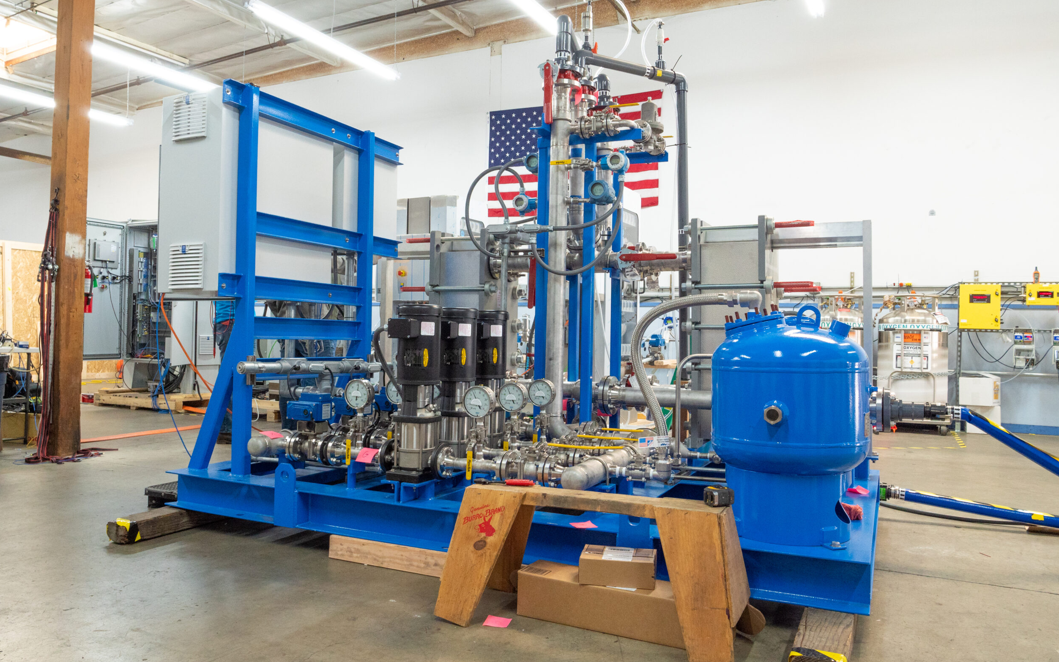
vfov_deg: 47.6
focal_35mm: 26
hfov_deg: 70.4
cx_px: 532
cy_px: 323
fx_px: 750
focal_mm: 12
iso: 800
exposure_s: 1/40
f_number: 5.6
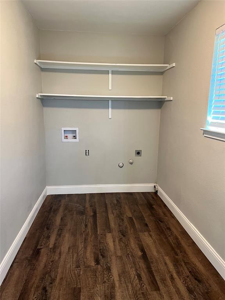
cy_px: 150
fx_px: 225
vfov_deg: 67.3
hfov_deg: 53.1
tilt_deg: -11.2
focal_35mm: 26
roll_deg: -0.1
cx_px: 112
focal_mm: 5.1
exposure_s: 1/60
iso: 250
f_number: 1.6
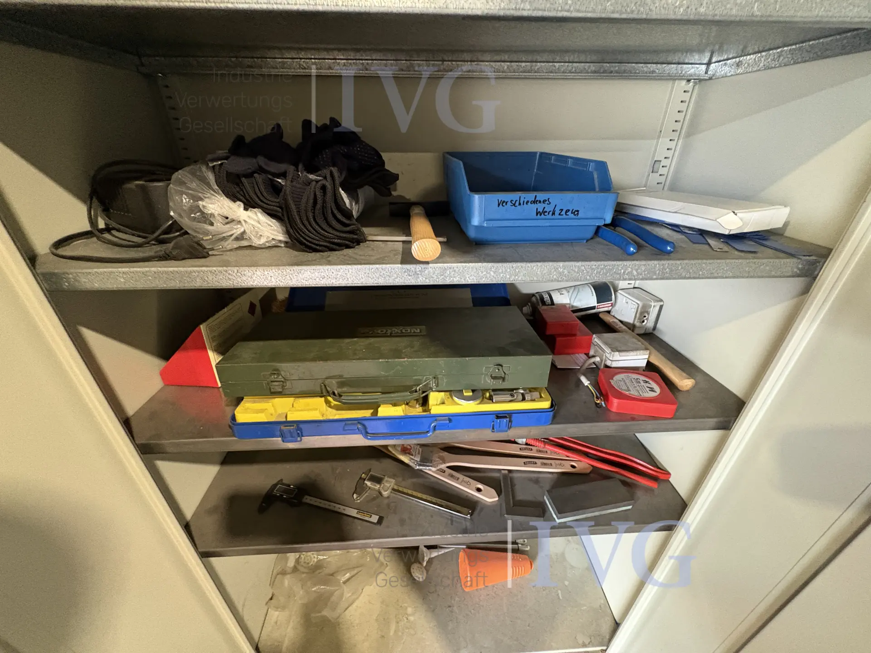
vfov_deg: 85.7
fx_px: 352
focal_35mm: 14
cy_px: 326
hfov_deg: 102.1
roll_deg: +0.3
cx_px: 436
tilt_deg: -29.7
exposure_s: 1/48
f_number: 2.2
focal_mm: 2.22
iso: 800
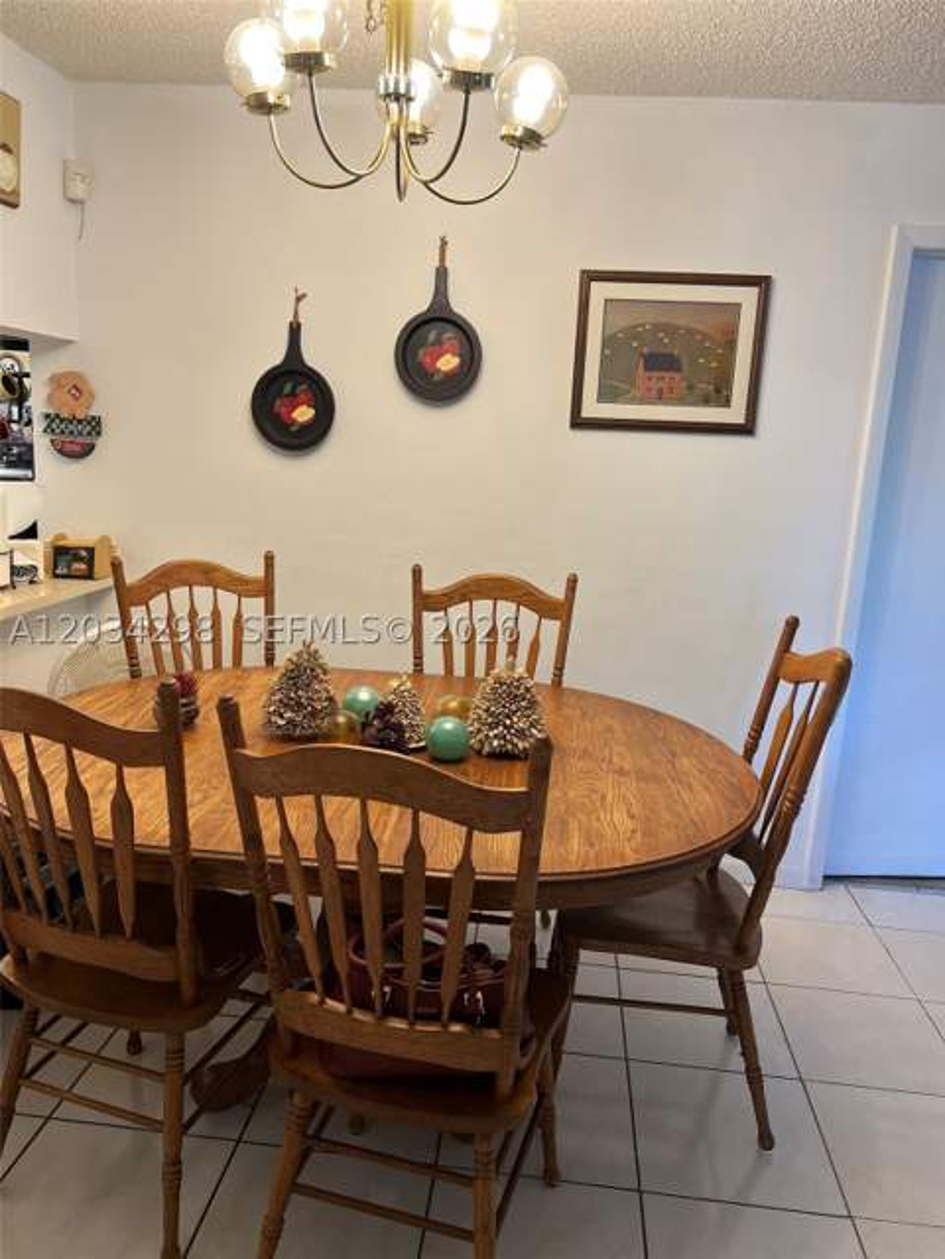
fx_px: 946
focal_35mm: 26
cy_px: 630
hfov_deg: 53.1
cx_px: 472
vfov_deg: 67.3
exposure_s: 1/120
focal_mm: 5.7
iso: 100
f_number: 1.5
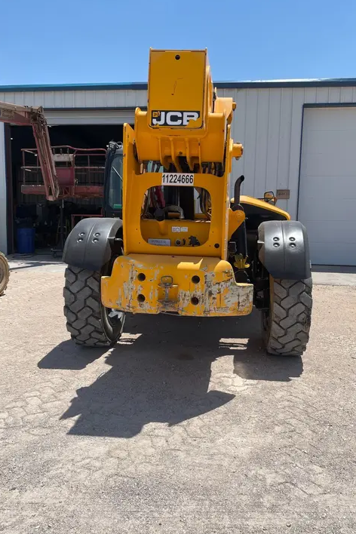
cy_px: 267
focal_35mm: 28
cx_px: 192
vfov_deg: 65.5
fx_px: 415
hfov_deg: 46.4
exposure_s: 1/4132
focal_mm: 4.2
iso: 32
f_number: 1.6
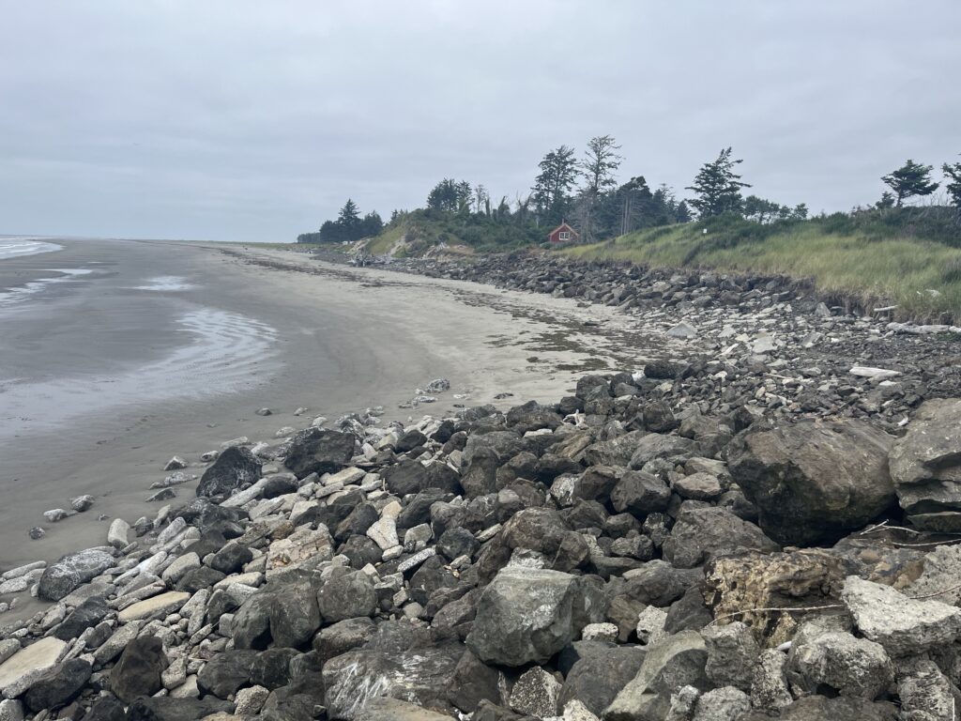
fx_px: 722
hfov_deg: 67.3
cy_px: 360
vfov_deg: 53.1
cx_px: 480
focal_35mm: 26
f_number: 1.6
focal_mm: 5.1
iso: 50
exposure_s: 1/4149
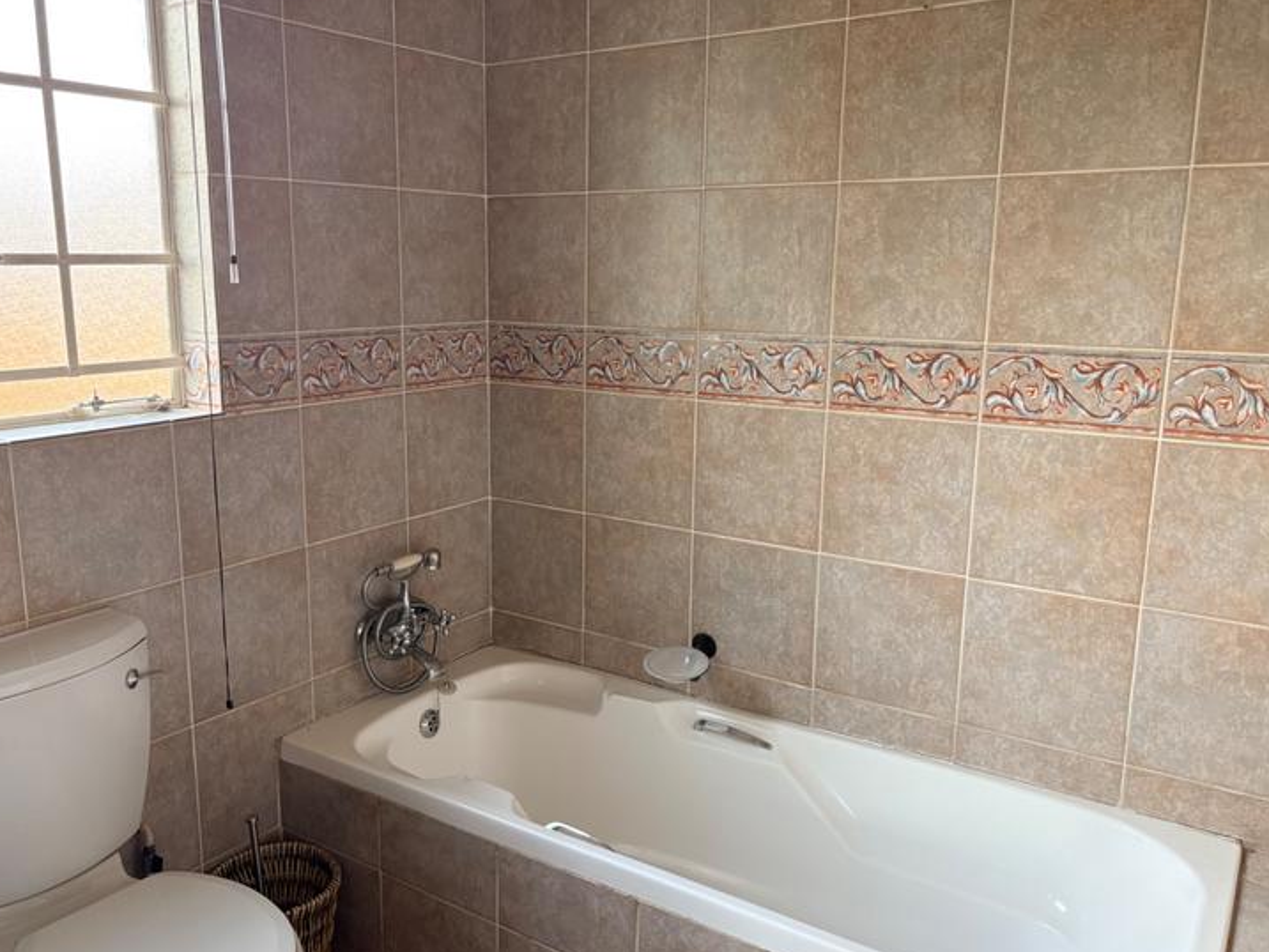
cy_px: 474
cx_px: 566
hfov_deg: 61.5
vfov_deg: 48.2
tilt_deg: -11.3
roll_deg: +0.6
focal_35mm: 29
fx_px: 1063
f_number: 1.6
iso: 125
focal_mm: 5.96
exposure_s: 1/109
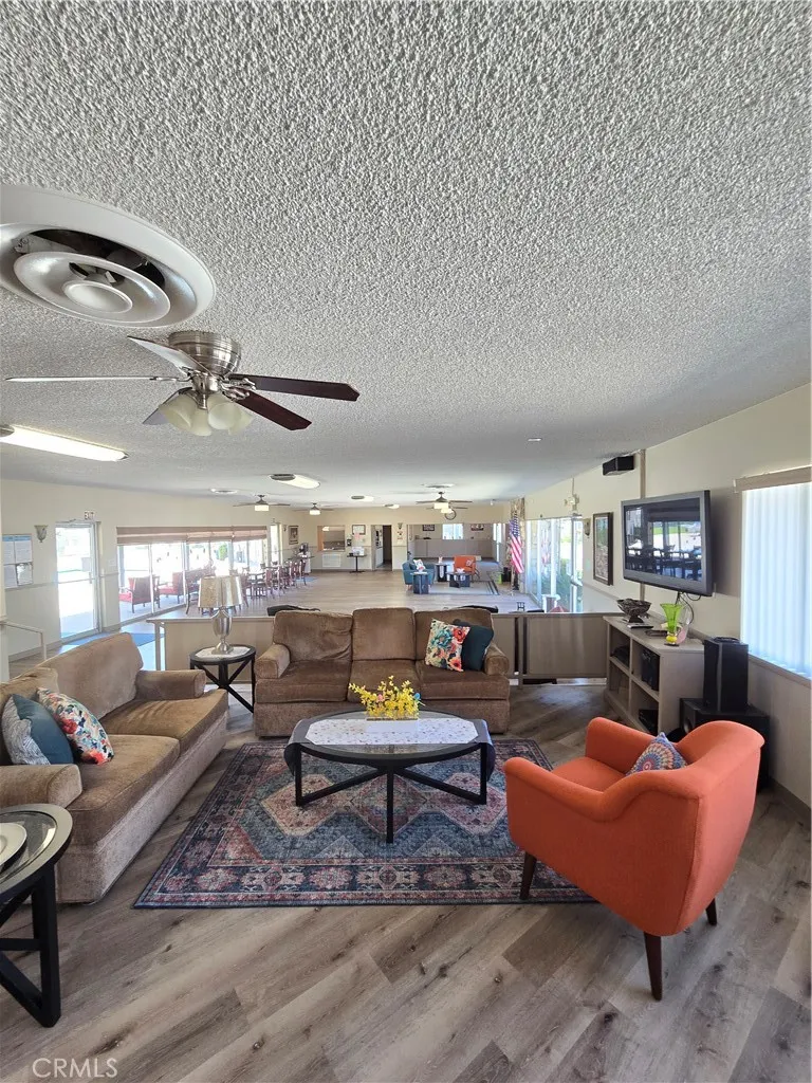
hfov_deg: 89.9
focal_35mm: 13
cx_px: 406
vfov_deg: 106.2
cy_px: 542
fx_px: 407
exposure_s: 1/60
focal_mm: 2.2
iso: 80
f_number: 2.2
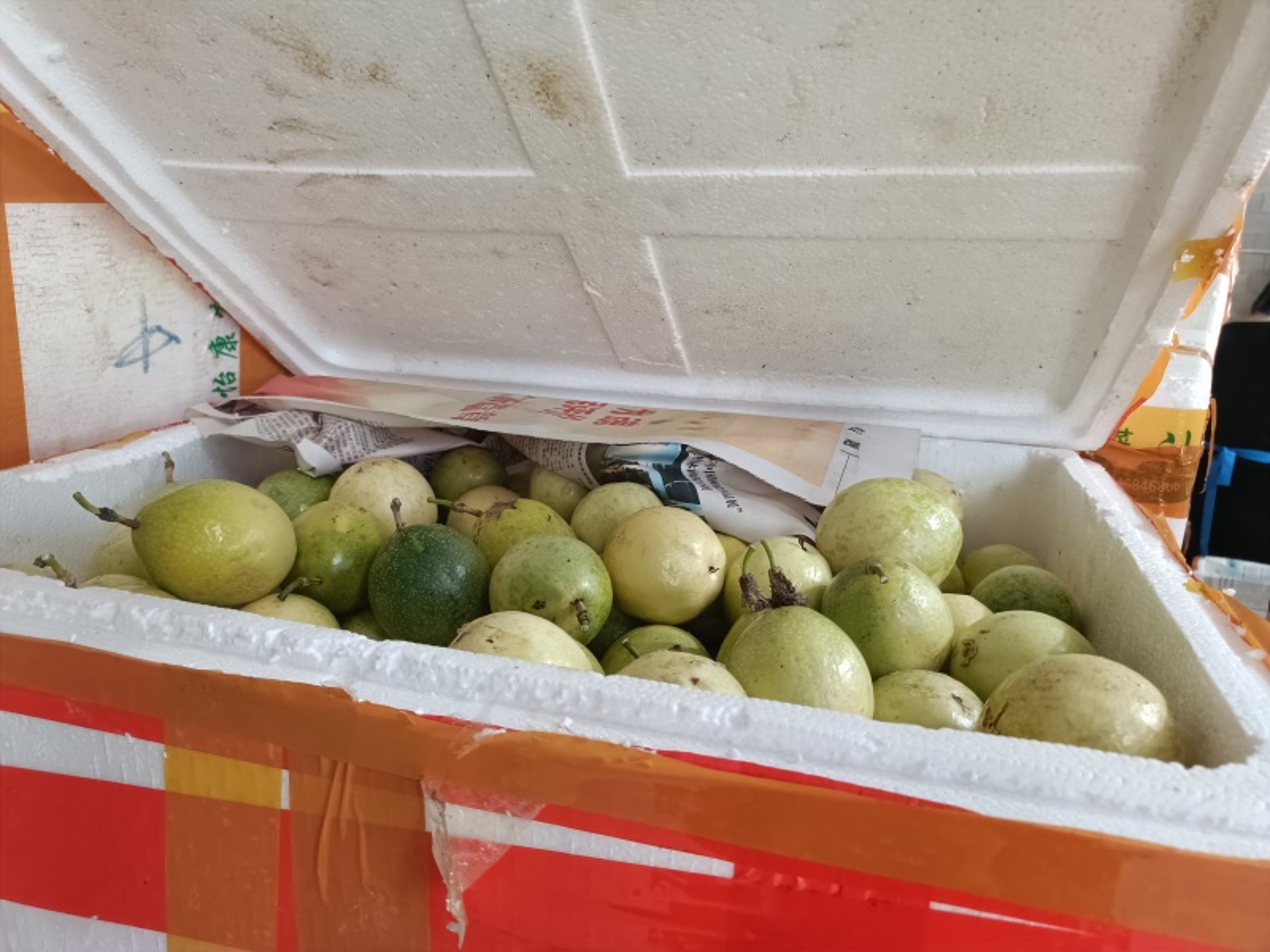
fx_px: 917
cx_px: 635
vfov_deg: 54.9
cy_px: 476
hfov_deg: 69.4
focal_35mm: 25
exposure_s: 1/99.9
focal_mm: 4.7
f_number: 1.7
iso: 1551
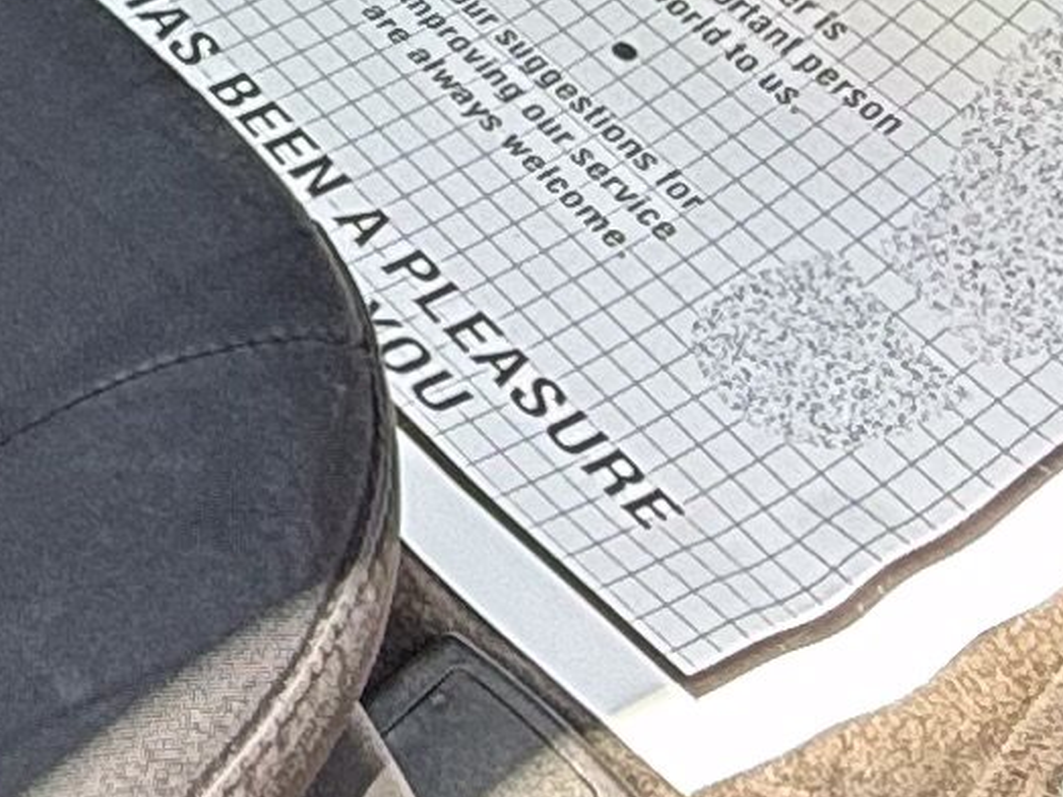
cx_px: -616
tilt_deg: -37.6
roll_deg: +3.5
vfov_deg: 12.4
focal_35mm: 108
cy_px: -667
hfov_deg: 16.3
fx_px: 3316
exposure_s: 1/117
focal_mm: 2.22
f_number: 2.2
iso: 64
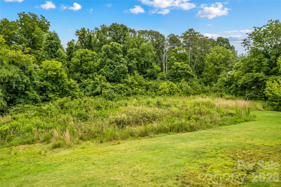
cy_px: 94
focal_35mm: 22
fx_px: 172
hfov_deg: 78.6
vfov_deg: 57.2
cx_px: 140
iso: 110
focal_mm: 8.38
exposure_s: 1/800
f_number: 2.8
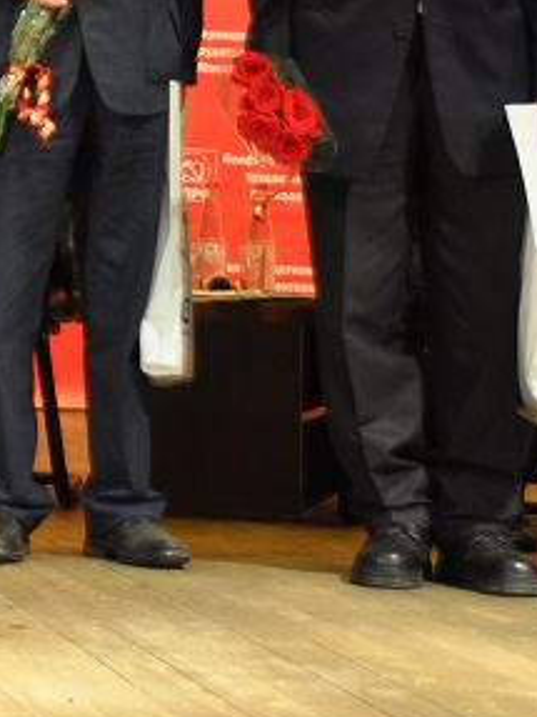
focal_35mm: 142
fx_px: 2939
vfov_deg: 13.4
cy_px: -219
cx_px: -358
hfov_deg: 10.0
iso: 400
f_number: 4.5
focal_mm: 22
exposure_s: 1/20
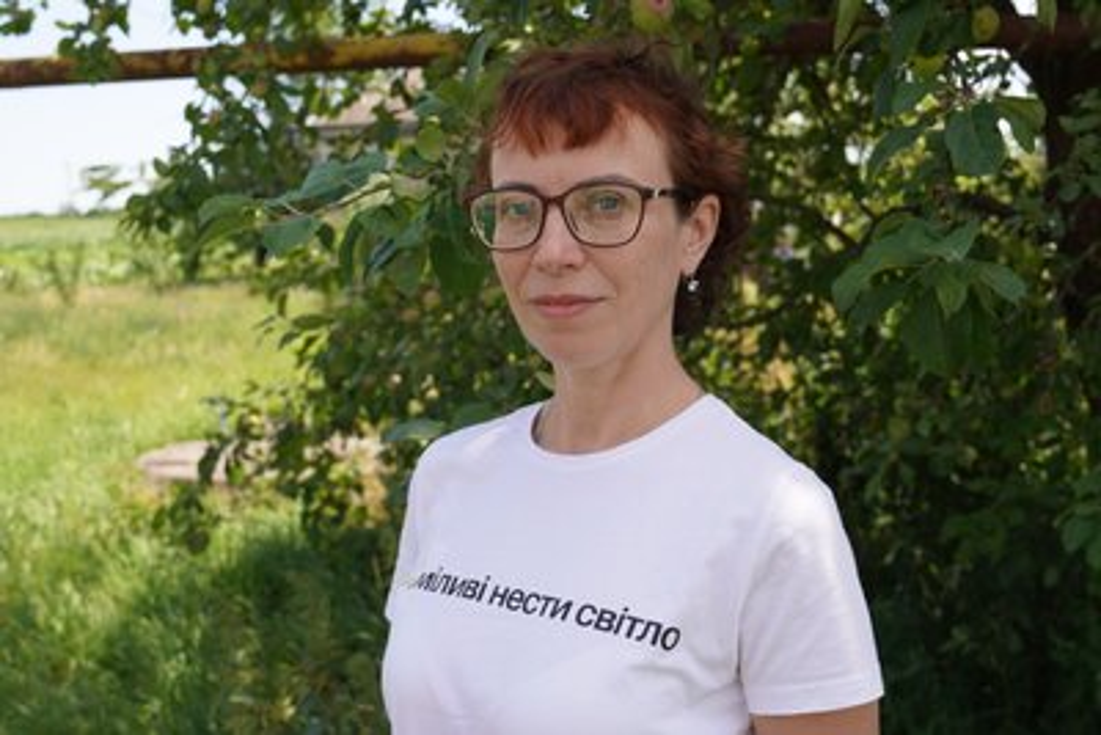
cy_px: 368
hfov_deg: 49.5
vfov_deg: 34.2
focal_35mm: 39
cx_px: 550
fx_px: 1193
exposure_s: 1/320
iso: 100
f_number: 4.5
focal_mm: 26
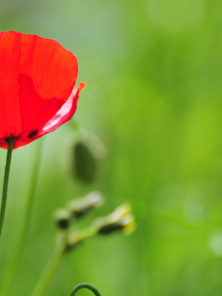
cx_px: 59
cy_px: 148
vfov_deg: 3.0
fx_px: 5595
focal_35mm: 654
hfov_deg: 2.3
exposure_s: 1/1000
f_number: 5.6
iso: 400
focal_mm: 300
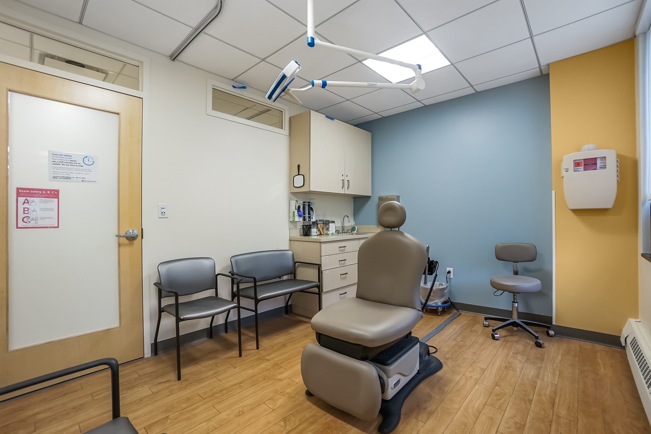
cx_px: 326
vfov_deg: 77.3
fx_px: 271
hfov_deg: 100.4
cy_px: 217
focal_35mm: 15
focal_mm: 10
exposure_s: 1/25
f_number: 4
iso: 500
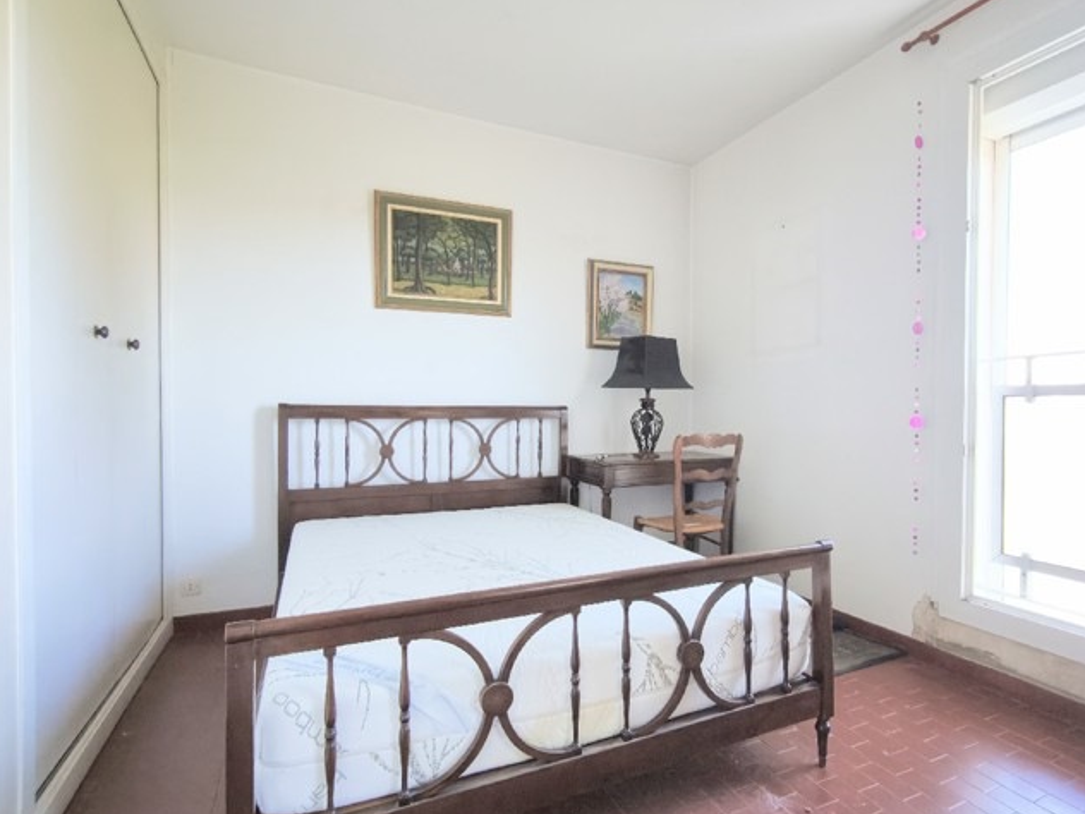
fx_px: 596
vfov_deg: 68.7
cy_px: 416
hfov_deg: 84.3
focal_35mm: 19
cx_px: 608
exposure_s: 1/100
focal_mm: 1.91
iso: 80
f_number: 2.2
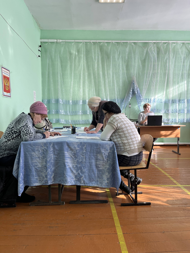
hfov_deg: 53.1
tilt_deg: -4.3
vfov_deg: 67.3
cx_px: 95
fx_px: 190
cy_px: 126
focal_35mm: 26
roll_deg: +0.3
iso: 32
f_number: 1.6
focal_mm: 5.1
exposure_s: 1/105
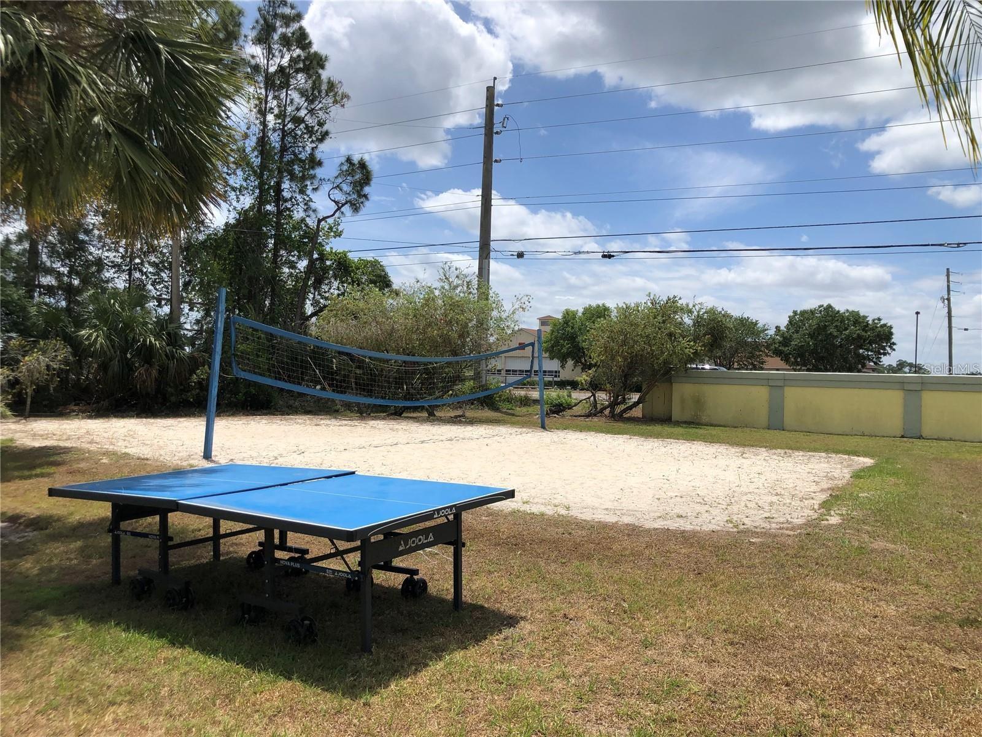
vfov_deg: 49.7
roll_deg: -1.3
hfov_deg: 63.4
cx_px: 491
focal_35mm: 28
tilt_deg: +0.1
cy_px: 368
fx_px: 794
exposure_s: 1/3436
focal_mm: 3.99
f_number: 1.8
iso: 25
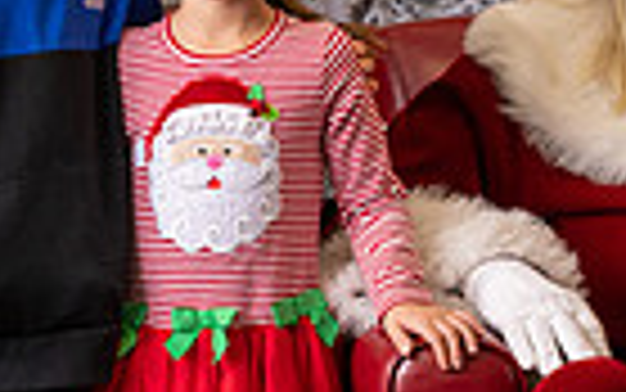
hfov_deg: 9.2
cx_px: 722
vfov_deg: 5.8
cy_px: 160
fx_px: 3840
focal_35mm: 225
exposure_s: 1/100
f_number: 7.1
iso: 100
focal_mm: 50
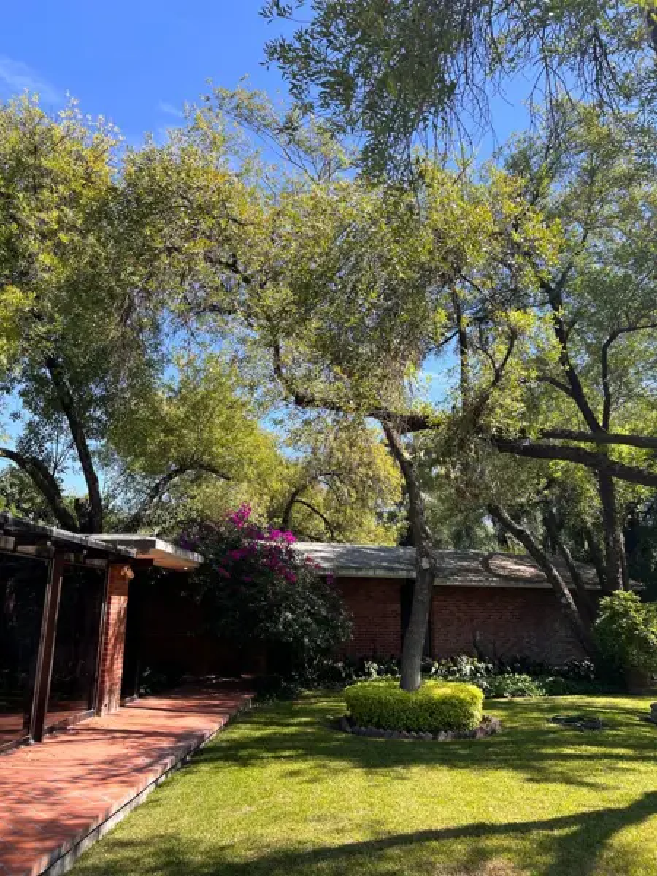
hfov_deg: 53.1
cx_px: 328
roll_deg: +0.1
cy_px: 438
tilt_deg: +14.3
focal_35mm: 26
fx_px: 658
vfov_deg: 67.3
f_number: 1.5
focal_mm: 5.7
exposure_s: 1/1295
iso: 50
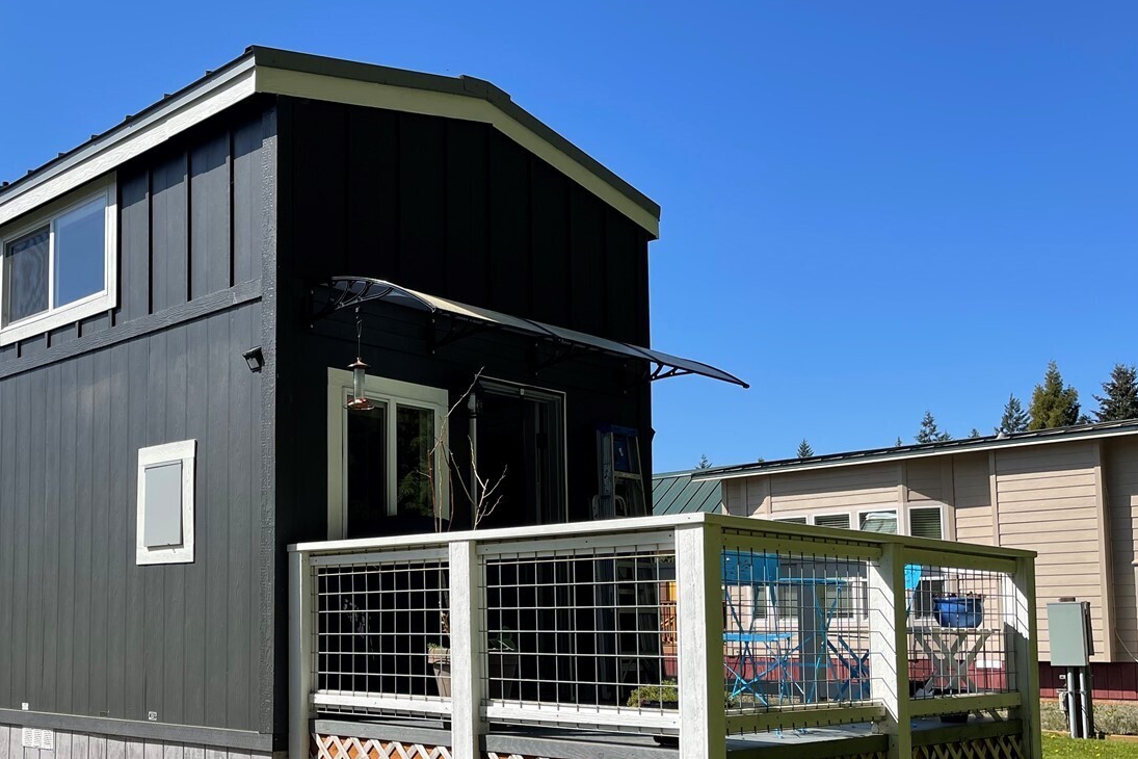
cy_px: 512
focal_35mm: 38
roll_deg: -0.2
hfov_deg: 49.2
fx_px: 1201
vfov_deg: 34.7
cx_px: 318
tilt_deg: +4.4
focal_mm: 5.1
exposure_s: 1/3165
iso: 32
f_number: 1.6
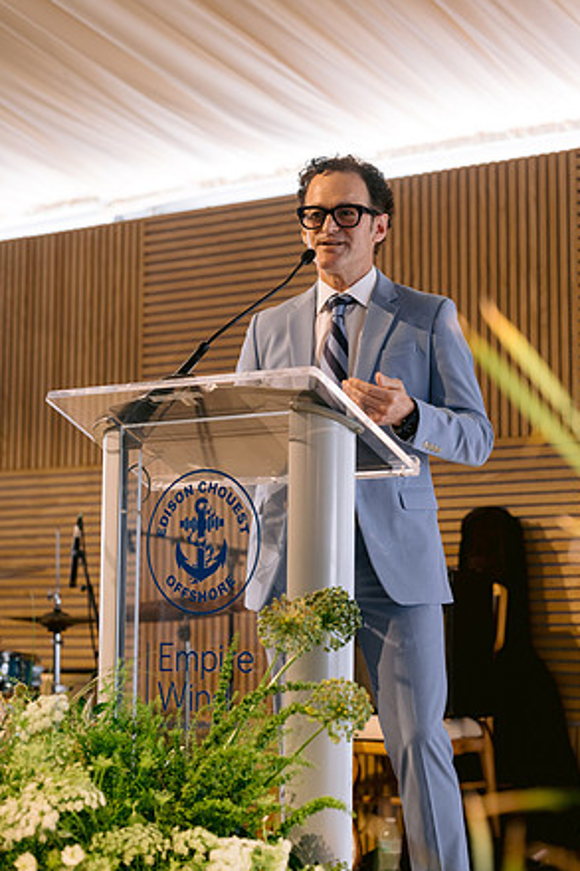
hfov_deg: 15.7
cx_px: 295
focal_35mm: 87
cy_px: 428
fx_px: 2104
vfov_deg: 23.4
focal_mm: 85
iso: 800
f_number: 3.2
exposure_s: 1/125
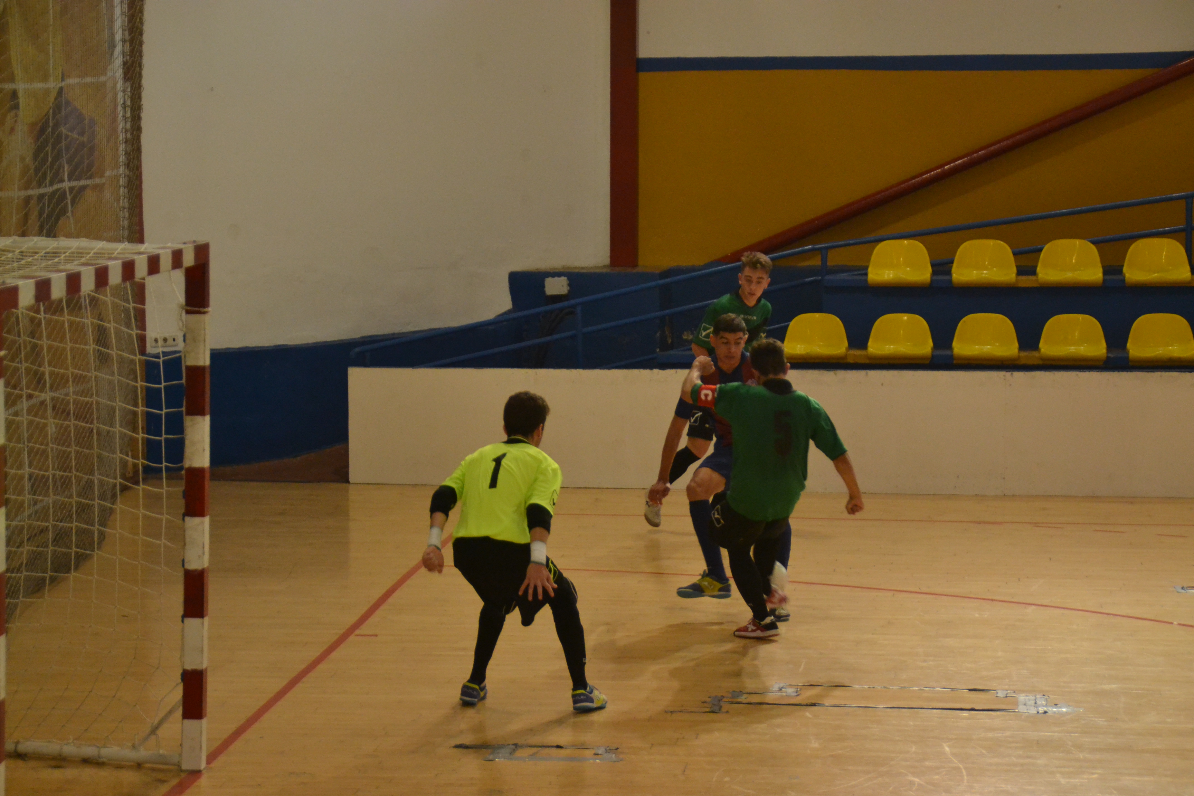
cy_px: 398
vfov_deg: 12.2
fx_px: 3731
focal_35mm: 112
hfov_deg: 18.2
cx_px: 597
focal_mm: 75
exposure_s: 1/500
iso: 2200
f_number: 5.6
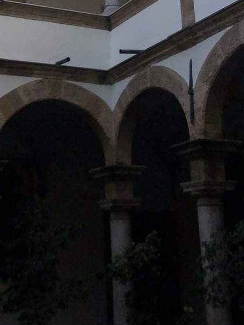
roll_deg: +2.7
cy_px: 50
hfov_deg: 19.4
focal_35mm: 76
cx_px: 116
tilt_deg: +16.7
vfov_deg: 25.1
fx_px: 714
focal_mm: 4
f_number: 1.8
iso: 20
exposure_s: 1/2433
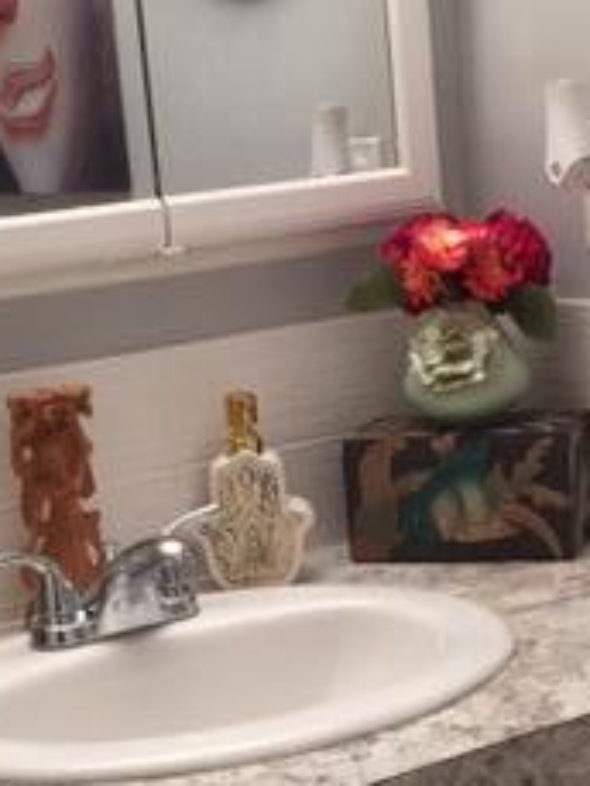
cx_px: 230
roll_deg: +5.7
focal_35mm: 81
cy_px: 601
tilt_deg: -13.5
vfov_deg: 23.8
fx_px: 1839
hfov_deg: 18.2
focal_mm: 4.15
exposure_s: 1/15
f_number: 2.2
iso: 64
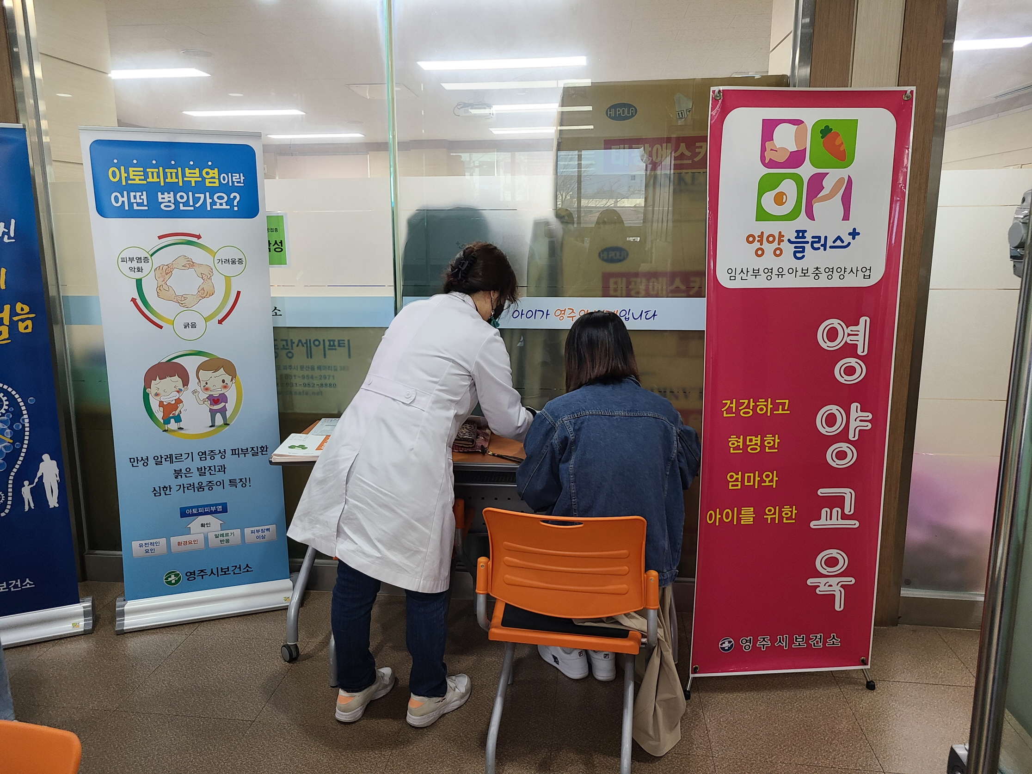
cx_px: 516
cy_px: 387
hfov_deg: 67.3
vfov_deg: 53.1
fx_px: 775
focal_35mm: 26
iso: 125
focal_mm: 5.4
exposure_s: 1/60
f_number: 1.8
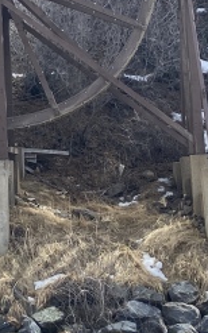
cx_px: -90
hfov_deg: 10.6
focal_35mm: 119
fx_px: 1081
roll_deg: +1.6
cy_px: 8
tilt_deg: +11.5
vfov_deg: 17.2
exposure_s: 1/1484
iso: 32
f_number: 1.8
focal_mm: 4.25
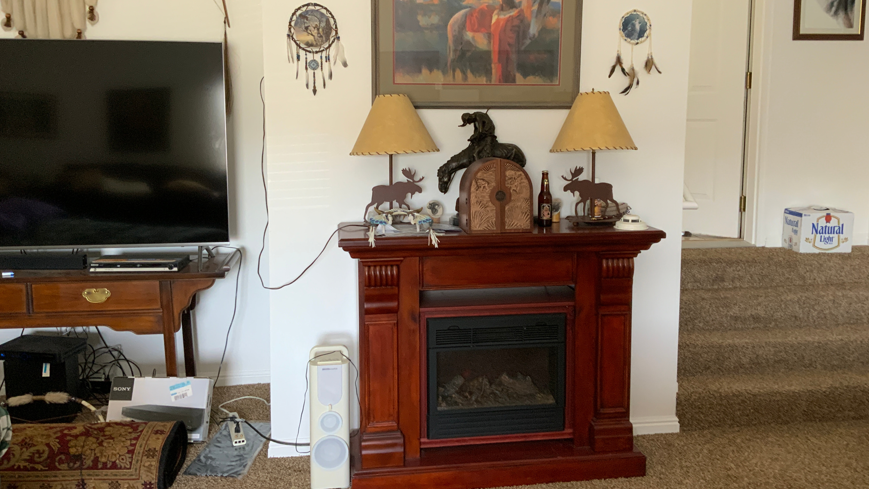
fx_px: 737
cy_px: 198
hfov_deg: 61.0
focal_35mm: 32
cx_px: 440
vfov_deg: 36.5
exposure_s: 1/60
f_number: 1.8
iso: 125
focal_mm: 3
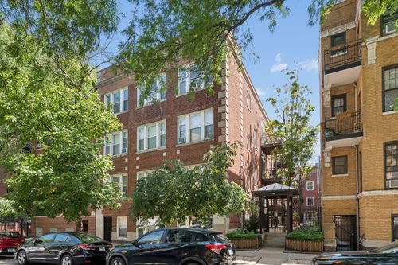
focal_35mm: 14
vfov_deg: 81.2
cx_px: 199
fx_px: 155
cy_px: 132
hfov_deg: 104.3
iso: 200
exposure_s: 1/30
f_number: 11
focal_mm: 14
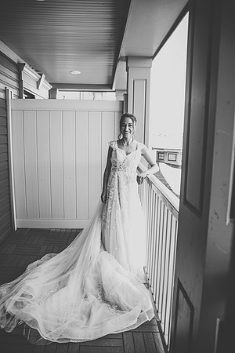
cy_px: 176
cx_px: 118
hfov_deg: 46.4
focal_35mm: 28
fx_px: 274
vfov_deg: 65.5
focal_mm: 28
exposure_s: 1/100
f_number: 4
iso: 800
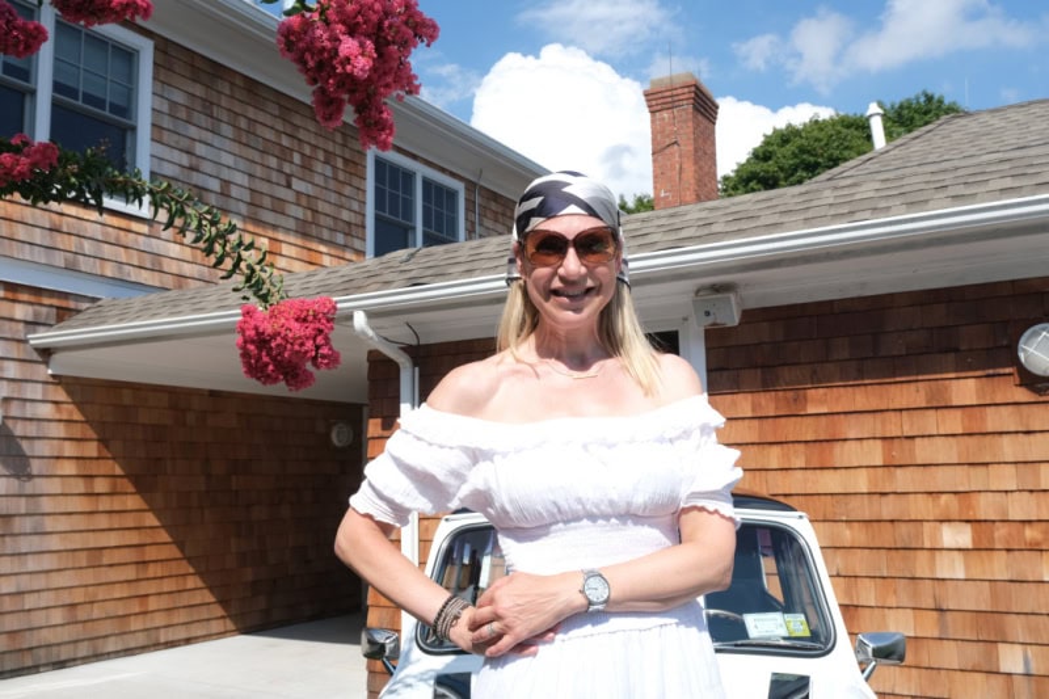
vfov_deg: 41.1
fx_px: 932
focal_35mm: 32
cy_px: 350
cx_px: 524
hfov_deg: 58.7
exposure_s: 1/300
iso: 200
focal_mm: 21.2
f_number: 8
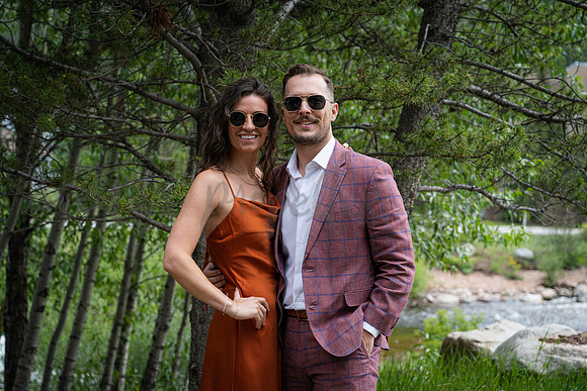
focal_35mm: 60
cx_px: 294
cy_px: 196
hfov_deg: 33.4
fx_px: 979
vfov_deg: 22.6
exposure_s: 1/800
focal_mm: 60
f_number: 4
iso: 400
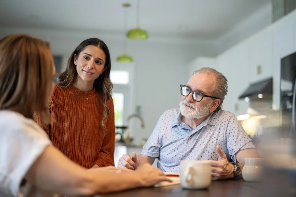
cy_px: 98
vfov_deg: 27.0
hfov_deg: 39.6
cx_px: 148
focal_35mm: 50
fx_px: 411
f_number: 1.4
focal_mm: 50
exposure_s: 1/400
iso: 800
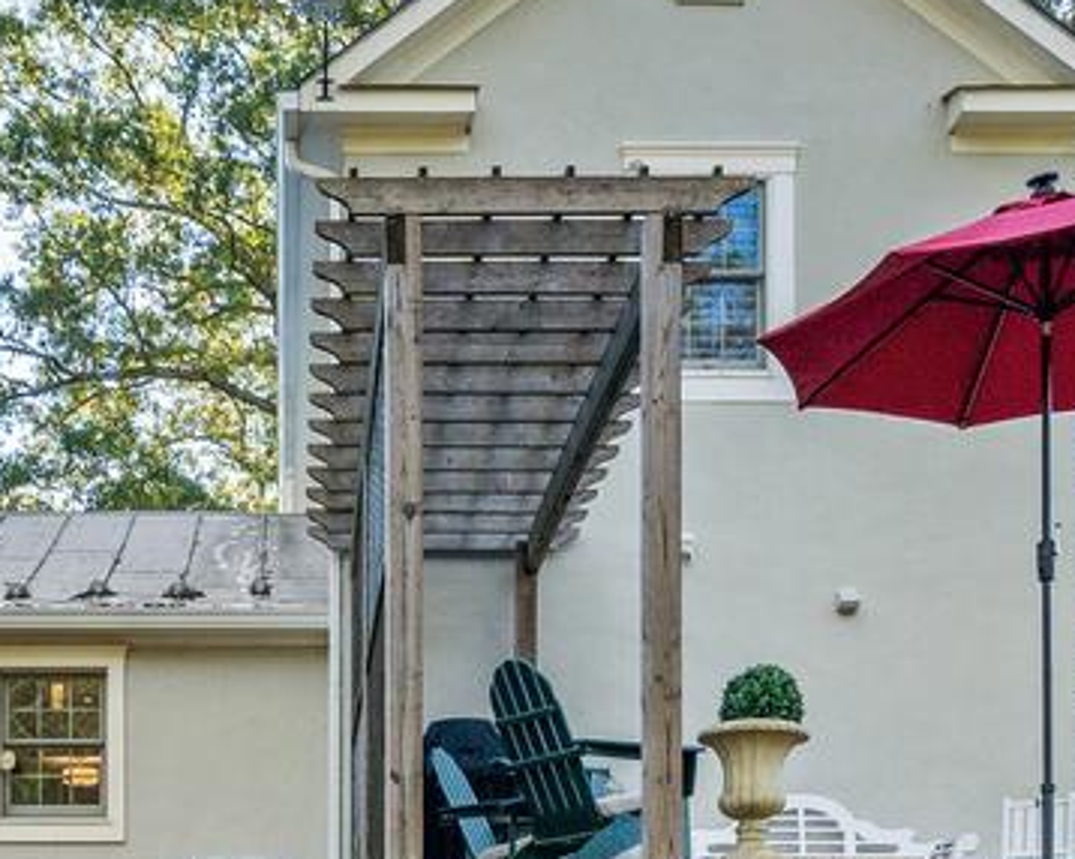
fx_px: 1367
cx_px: 231
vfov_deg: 34.9
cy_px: 416
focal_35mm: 43
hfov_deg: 41.3
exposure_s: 1/200
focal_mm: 16
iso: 500
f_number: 11
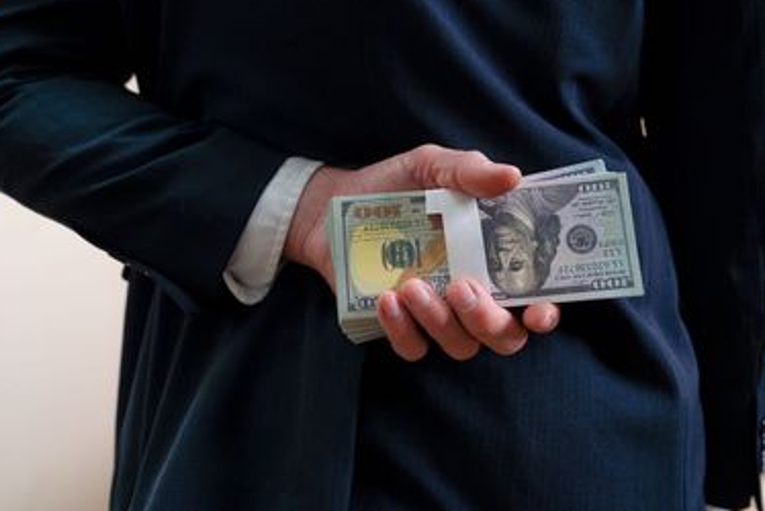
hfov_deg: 60.2
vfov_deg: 42.4
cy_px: 242
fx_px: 659
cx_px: 380
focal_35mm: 31
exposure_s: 1/160
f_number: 4
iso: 400
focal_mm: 29
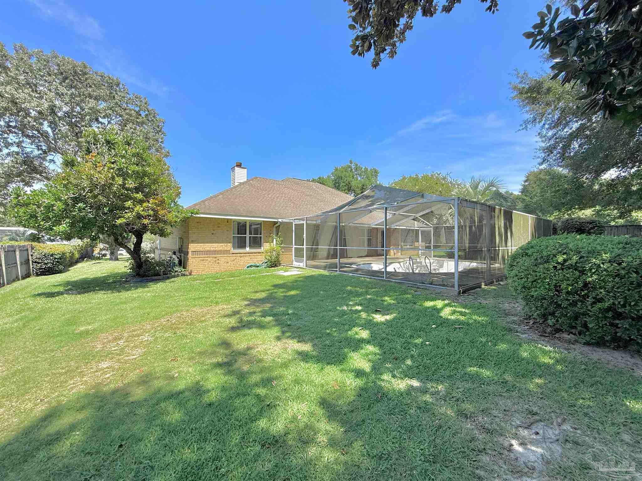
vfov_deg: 85.7
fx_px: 260
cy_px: 240
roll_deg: +0.3
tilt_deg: +1.1
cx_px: 321
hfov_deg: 102.1
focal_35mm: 14
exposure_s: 1/1033
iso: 50
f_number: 2.2
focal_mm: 2.22
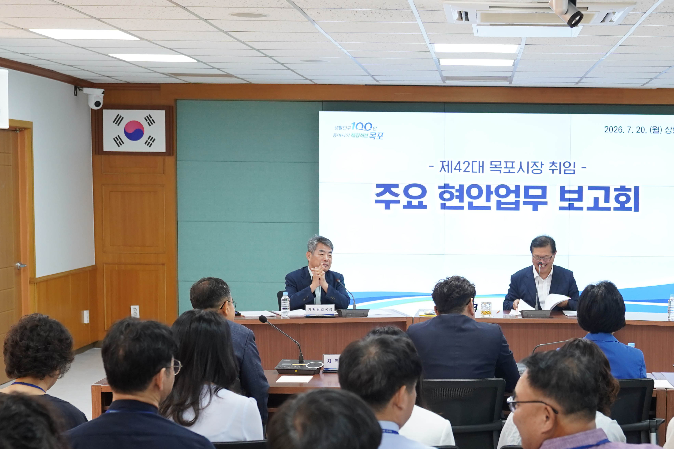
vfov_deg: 18.8
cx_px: 492
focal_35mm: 72
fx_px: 1348
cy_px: 339
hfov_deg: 27.7
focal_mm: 41
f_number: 4
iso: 1600
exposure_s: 1/160
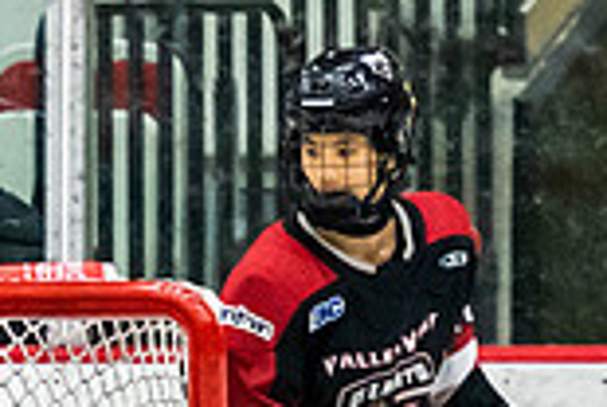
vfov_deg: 1.3
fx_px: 18566
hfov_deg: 1.9
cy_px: 668
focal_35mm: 1099
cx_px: -806
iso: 3200
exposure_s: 1/640
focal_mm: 160
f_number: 2.8
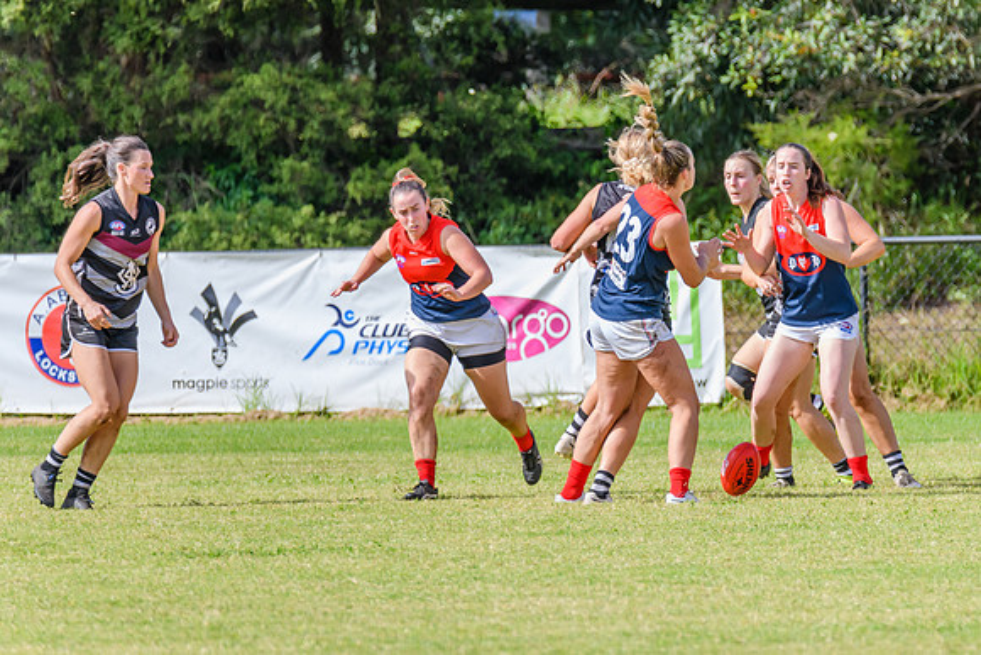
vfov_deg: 1.9
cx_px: 649
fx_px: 19976
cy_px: 307
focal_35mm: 733
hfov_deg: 2.8
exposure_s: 1/1600
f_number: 9
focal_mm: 500
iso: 800
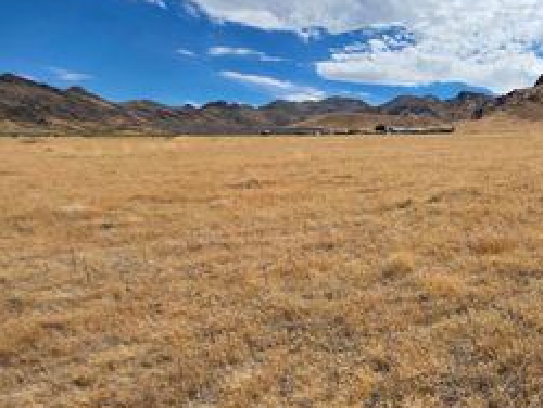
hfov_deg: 56.3
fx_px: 408
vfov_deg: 53.1
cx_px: 506
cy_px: 216
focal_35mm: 26
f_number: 1.9
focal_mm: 2.2
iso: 40
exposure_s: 1/3873
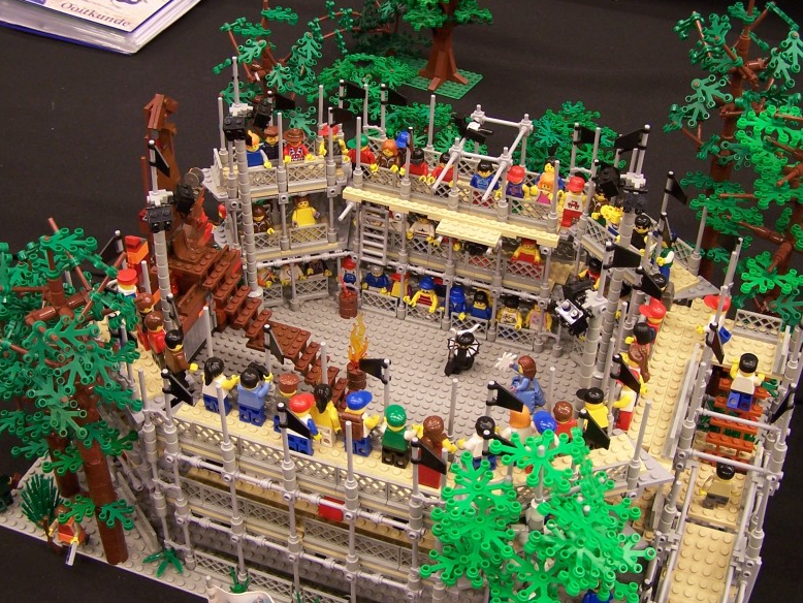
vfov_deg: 29.1
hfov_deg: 38.2
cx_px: 394
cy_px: 300
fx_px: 1160
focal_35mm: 50
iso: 80
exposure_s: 1/2
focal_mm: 6.3
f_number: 2.8
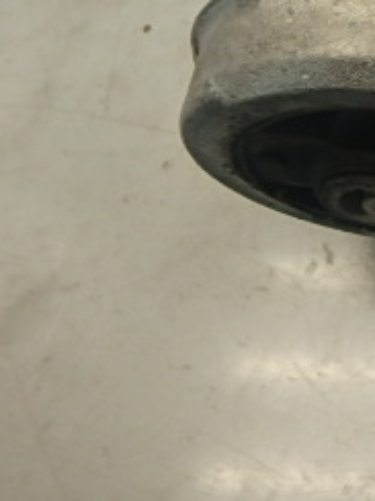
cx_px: 652
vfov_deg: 33.1
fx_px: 794
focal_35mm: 55
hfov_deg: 20.2
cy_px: 49
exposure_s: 1/60
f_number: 3.5
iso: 200
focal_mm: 3.7
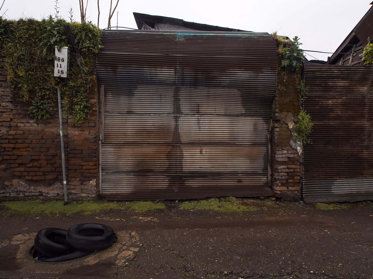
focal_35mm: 24
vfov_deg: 56.8
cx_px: 186
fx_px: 259
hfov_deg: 71.6
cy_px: 140
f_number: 8
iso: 200
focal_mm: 12
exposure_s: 1/80
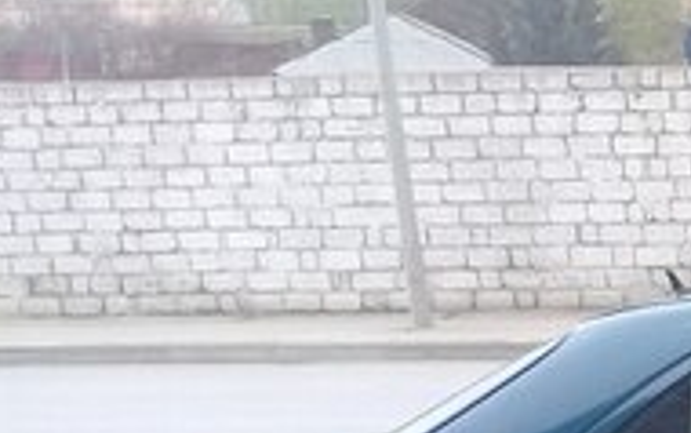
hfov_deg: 15.9
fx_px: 2148
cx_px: 1182
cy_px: 751
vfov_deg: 10.8
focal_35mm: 114
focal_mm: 3.3
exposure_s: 1/131
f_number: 2.2
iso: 50
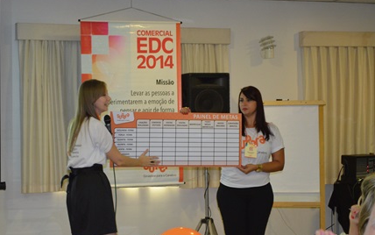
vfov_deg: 15.8
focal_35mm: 83
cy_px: 118
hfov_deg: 24.9
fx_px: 849
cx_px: 181
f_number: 5.6
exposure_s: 1/60
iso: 3200
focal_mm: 52
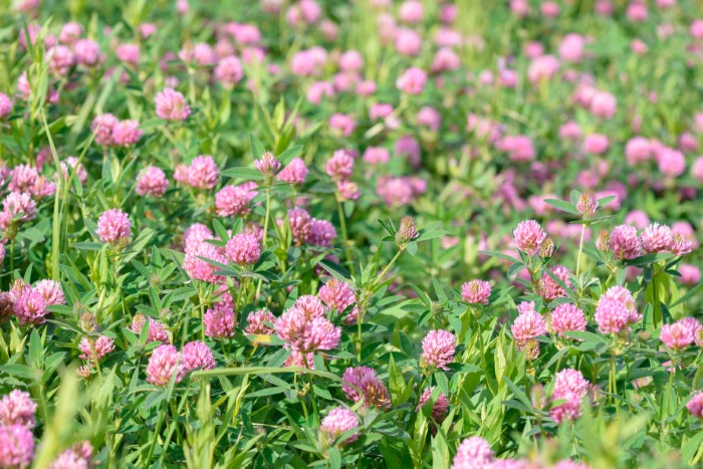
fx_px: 2051
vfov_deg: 13.0
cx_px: 352
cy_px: 234
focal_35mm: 105
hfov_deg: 19.5
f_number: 5.6
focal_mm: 105
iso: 125
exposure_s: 1/250
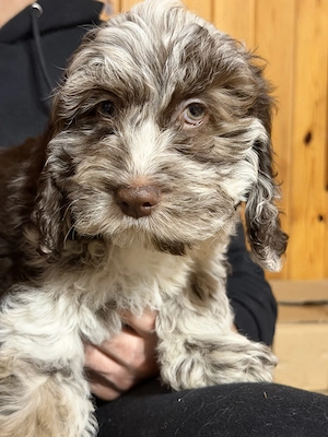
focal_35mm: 48
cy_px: 218
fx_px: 606
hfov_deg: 30.3
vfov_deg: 39.7
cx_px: 164
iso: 400
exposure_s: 1/33
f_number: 1.78
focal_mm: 6.76
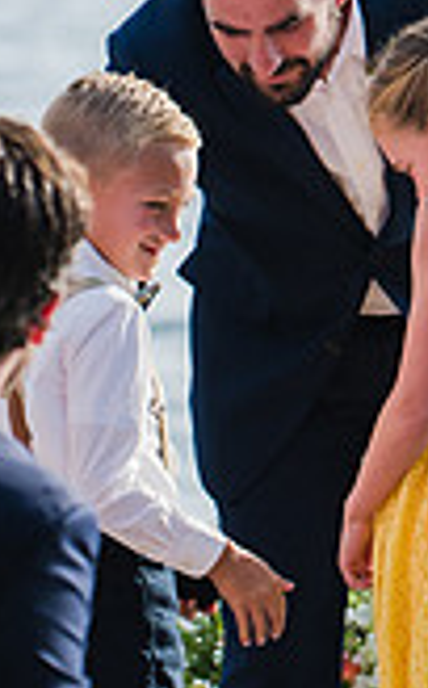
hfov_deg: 2.4
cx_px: 394
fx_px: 10226
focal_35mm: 546
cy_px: 571
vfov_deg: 3.9
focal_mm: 130
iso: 200
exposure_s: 1/1000
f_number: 4
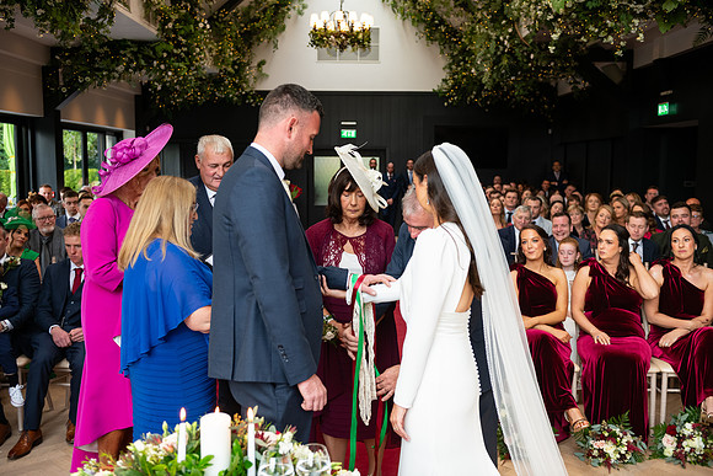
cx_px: 356
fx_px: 713
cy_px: 238
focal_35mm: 36
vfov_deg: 36.9
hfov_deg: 53.1
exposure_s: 1/160
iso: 640
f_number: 3.5
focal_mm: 36
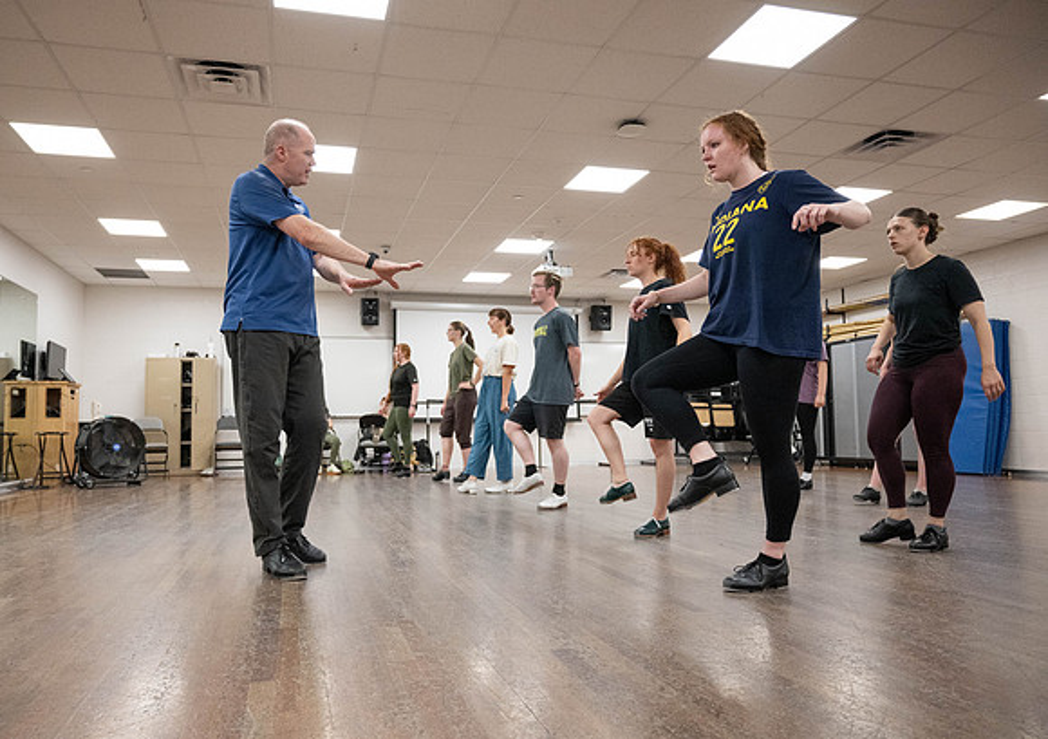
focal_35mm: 26
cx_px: 477
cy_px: 372
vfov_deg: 51.7
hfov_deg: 68.9
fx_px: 762
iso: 3200
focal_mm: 24
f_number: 4
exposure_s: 1/640
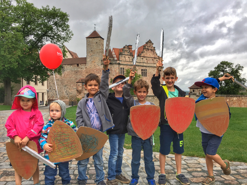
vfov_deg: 48.2
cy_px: 92
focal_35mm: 29
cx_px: 124
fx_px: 207
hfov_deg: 61.7
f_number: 2.2
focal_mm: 4.15
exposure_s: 1/245
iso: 25
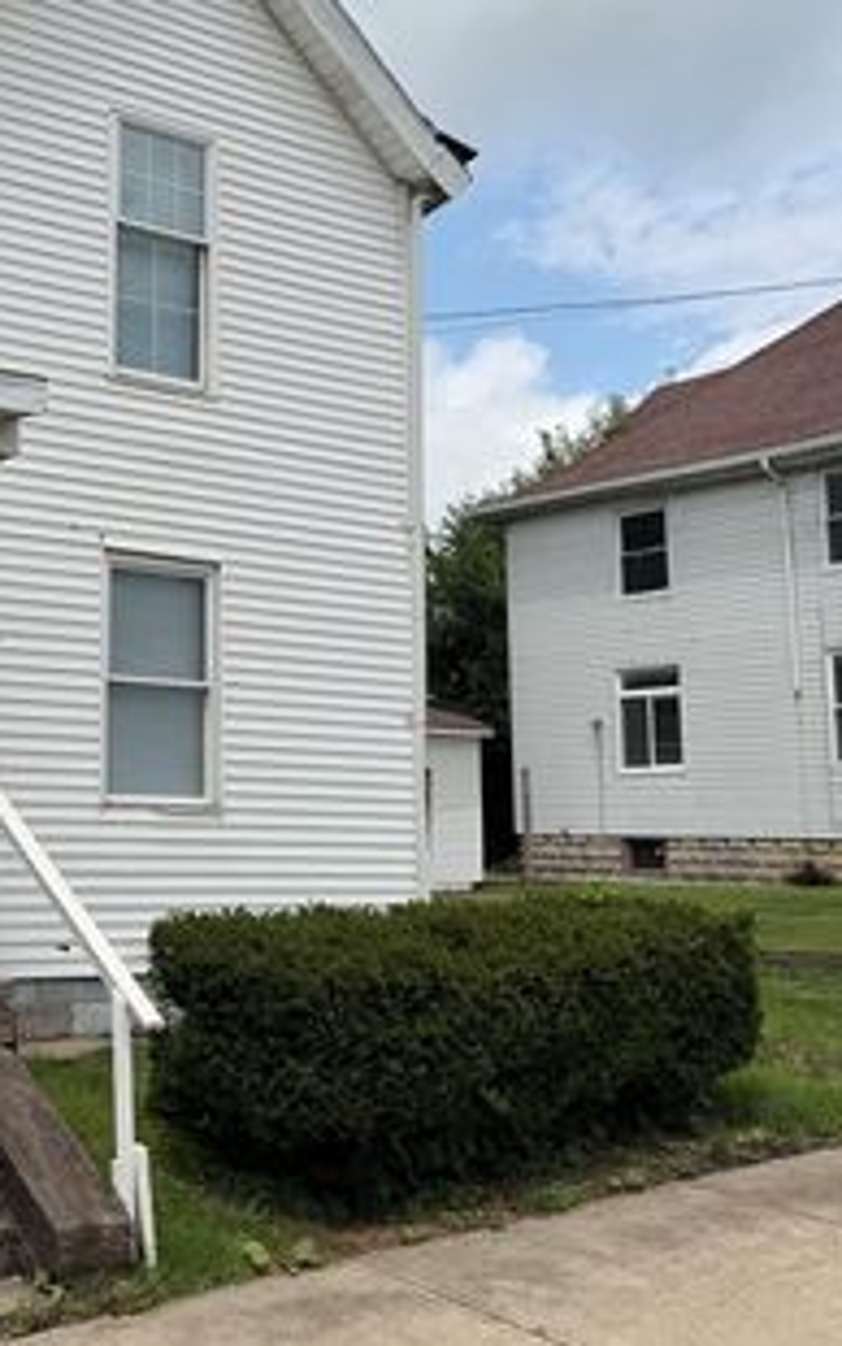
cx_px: 4
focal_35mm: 41
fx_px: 1504
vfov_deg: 48.1
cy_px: 601
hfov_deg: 29.3
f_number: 1.78
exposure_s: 1/7353
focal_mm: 6.76
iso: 80
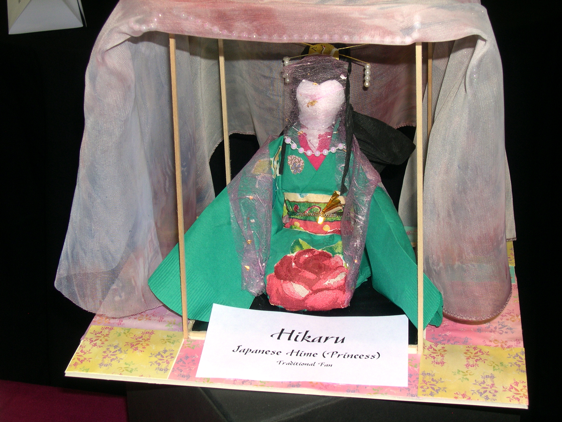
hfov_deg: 31.2
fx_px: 1007
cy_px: 211
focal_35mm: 62
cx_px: 281
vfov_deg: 23.7
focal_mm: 13.2
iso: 100
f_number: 9.6
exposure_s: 1/30
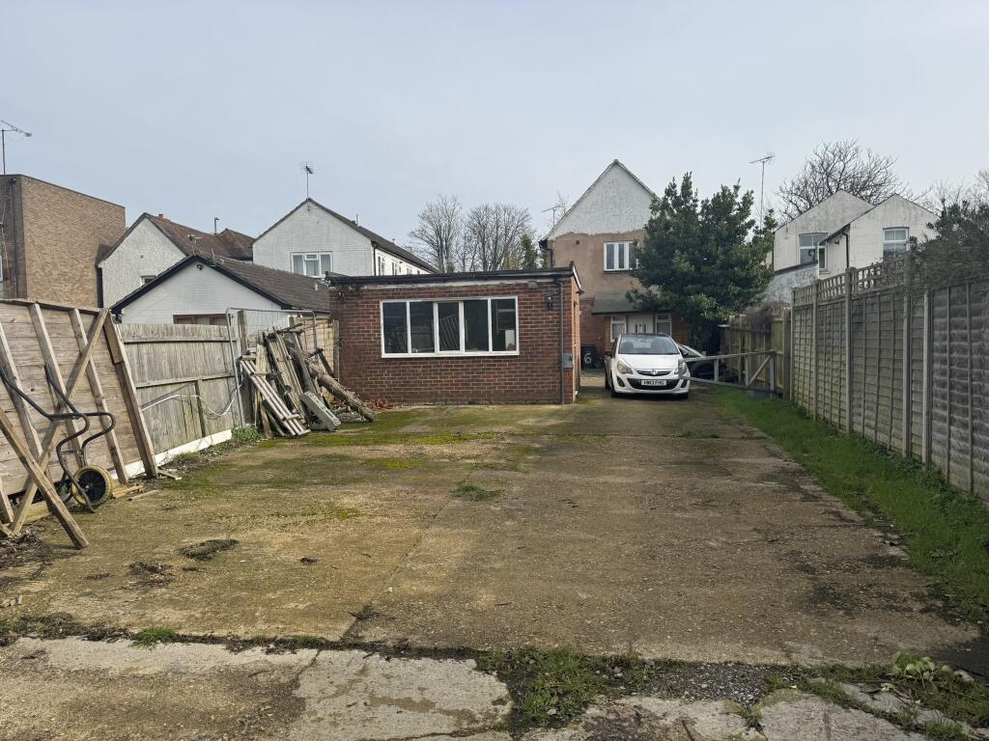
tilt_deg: -2.2
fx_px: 686
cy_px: 370
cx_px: 494
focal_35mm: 24
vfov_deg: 56.8
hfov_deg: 71.6
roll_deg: +2.0
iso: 80
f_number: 1.78
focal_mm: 6.76
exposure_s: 1/3802
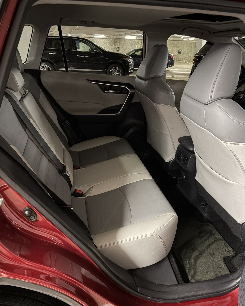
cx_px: 122
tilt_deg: -24.0
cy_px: 158
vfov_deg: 62.2
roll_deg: -1.4
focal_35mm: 28
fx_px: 254
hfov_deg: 51.5
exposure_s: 1/9
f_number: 1.6
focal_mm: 5.96
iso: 640
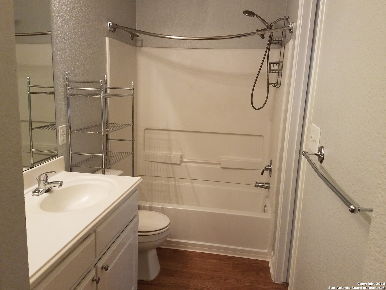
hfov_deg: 67.3
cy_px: 145
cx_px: 193
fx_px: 290
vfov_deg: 53.1
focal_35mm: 26
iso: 160
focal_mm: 4.2
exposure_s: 1/40
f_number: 1.7
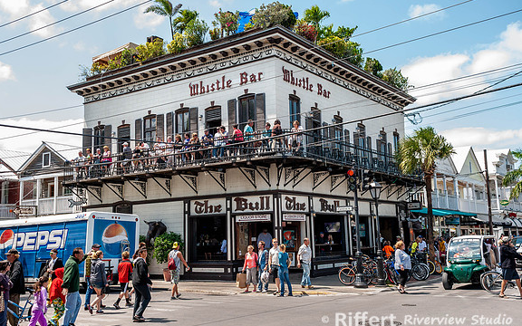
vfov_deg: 34.4
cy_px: 160
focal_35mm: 37
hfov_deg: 52.7
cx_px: 261
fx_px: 526
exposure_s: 1/160
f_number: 6.3
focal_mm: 24
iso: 100
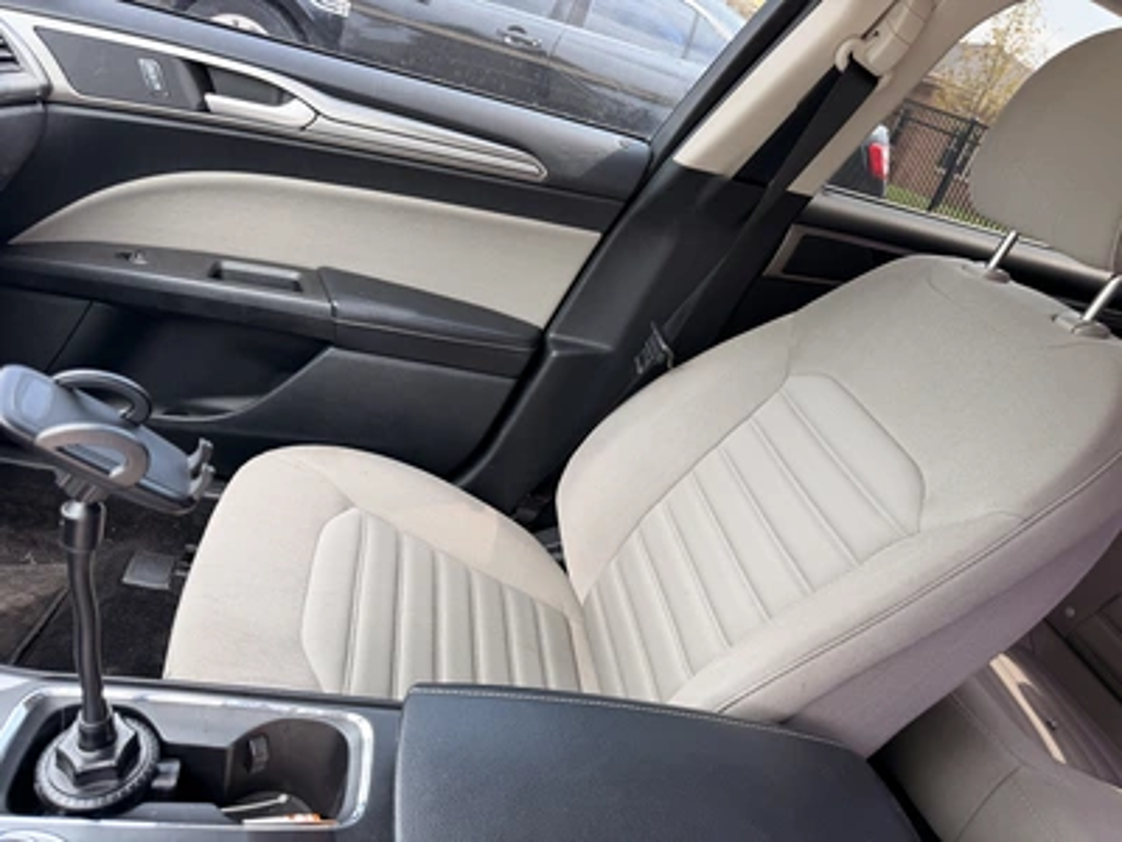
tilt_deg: -24.3
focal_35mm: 24
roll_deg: -18.6
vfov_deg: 56.8
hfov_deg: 71.6
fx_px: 778
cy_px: 421
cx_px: 561
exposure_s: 1/202
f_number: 1.78
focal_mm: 6.76
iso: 80
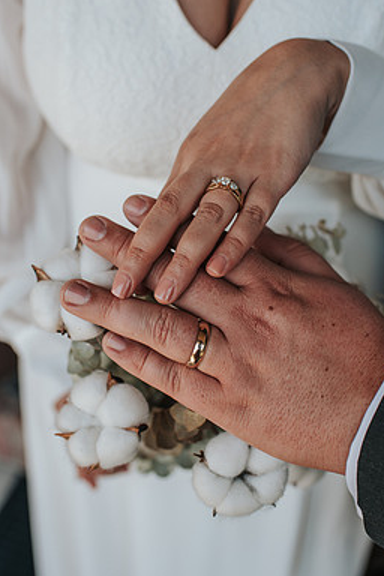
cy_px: 260
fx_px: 656
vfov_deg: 47.3
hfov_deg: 32.6
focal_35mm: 41
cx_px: 212
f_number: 3.5
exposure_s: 1/500
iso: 200
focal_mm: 35
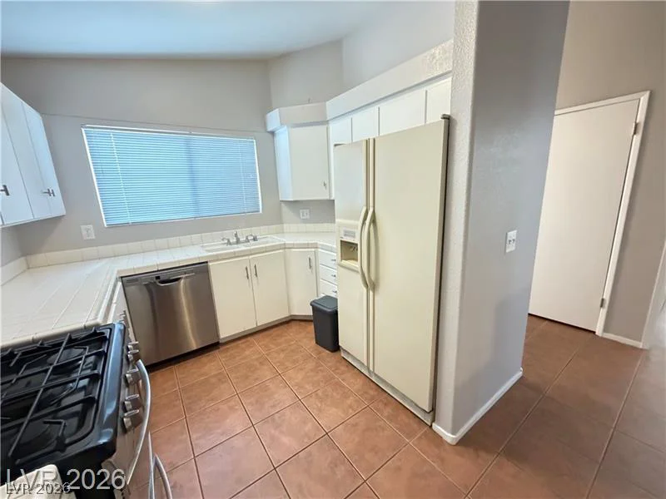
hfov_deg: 102.1
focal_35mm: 14
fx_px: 269
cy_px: 250
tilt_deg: -13.4
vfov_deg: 85.7
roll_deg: +3.1
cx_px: 333
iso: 1000
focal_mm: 2.22
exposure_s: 1/60
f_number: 2.2
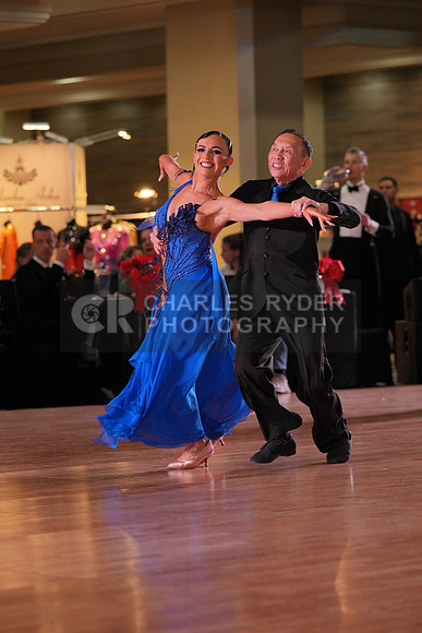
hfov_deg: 9.7
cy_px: 316
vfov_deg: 14.4
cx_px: 211
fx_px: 2495
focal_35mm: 142
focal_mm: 142
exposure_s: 1/500
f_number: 4
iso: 1600
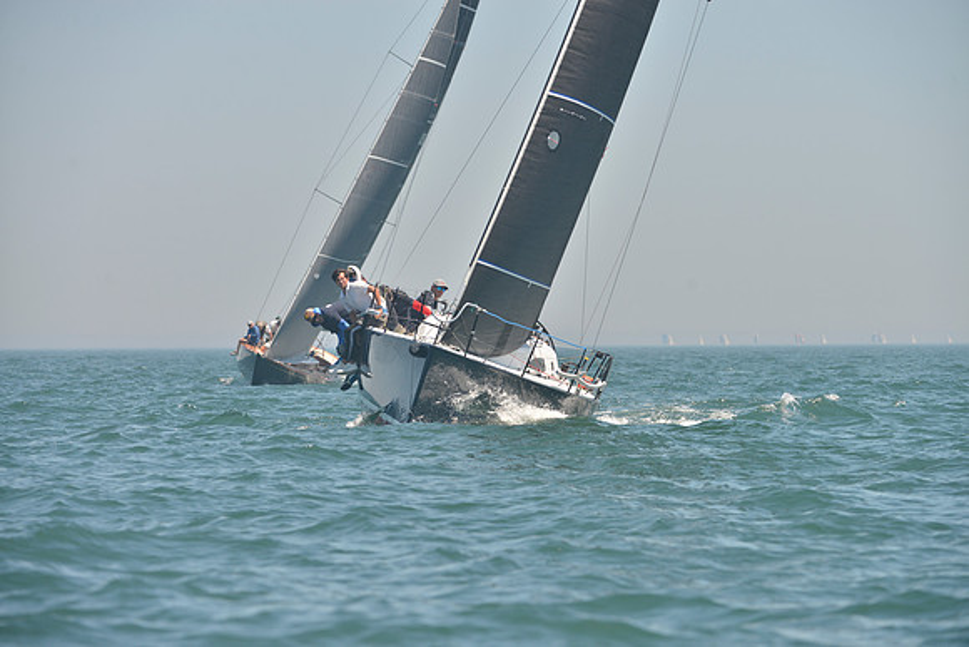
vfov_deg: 6.5
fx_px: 5654
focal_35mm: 210
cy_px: 324
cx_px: 484
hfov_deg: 9.8
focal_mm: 210
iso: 280
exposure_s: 1/1000
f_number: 6.3
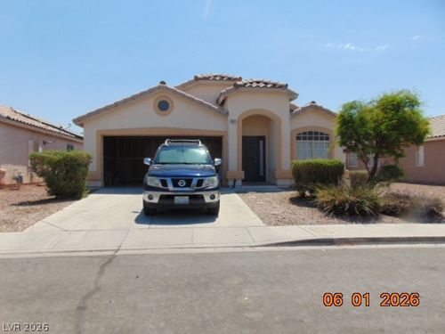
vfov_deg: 54.9
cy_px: 167
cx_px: 222
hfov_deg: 69.4
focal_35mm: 25
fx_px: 321
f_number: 7.7
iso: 80
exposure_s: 1/400
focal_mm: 4.5
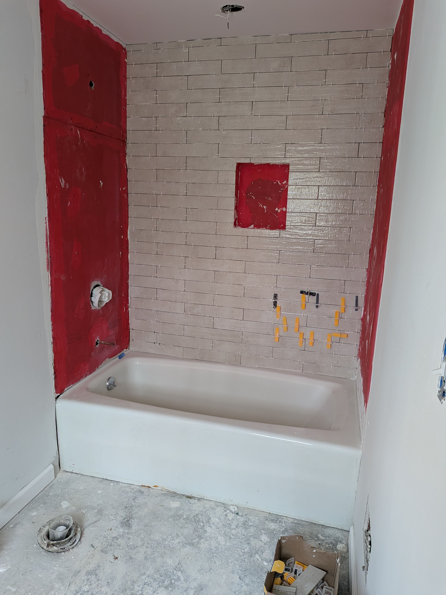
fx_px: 412
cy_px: 298
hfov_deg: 56.8
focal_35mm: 24
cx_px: 223
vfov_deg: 71.6
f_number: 1.7
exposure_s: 1/24
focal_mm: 4.53
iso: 112
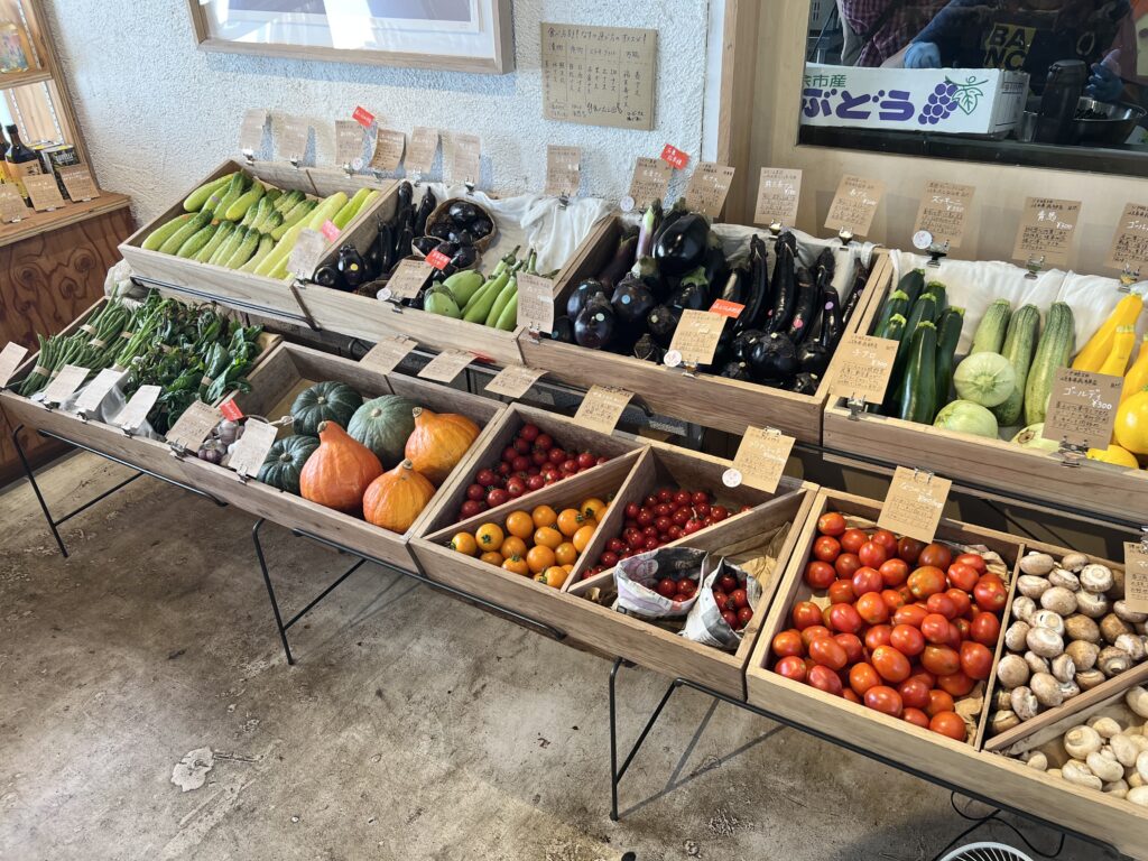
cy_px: 430
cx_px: 574
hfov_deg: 67.3
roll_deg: +2.4
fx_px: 862
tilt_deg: -30.2
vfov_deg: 53.1
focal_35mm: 26
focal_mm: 5.7
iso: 80
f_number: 1.5
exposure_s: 1/100
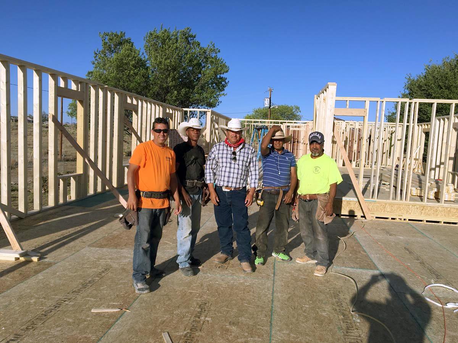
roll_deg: -2.1
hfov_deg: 61.7
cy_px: 172
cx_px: 229
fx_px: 384
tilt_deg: -7.4
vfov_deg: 48.2
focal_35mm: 29
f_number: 2.2
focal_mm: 4.15
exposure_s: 1/3205
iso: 25
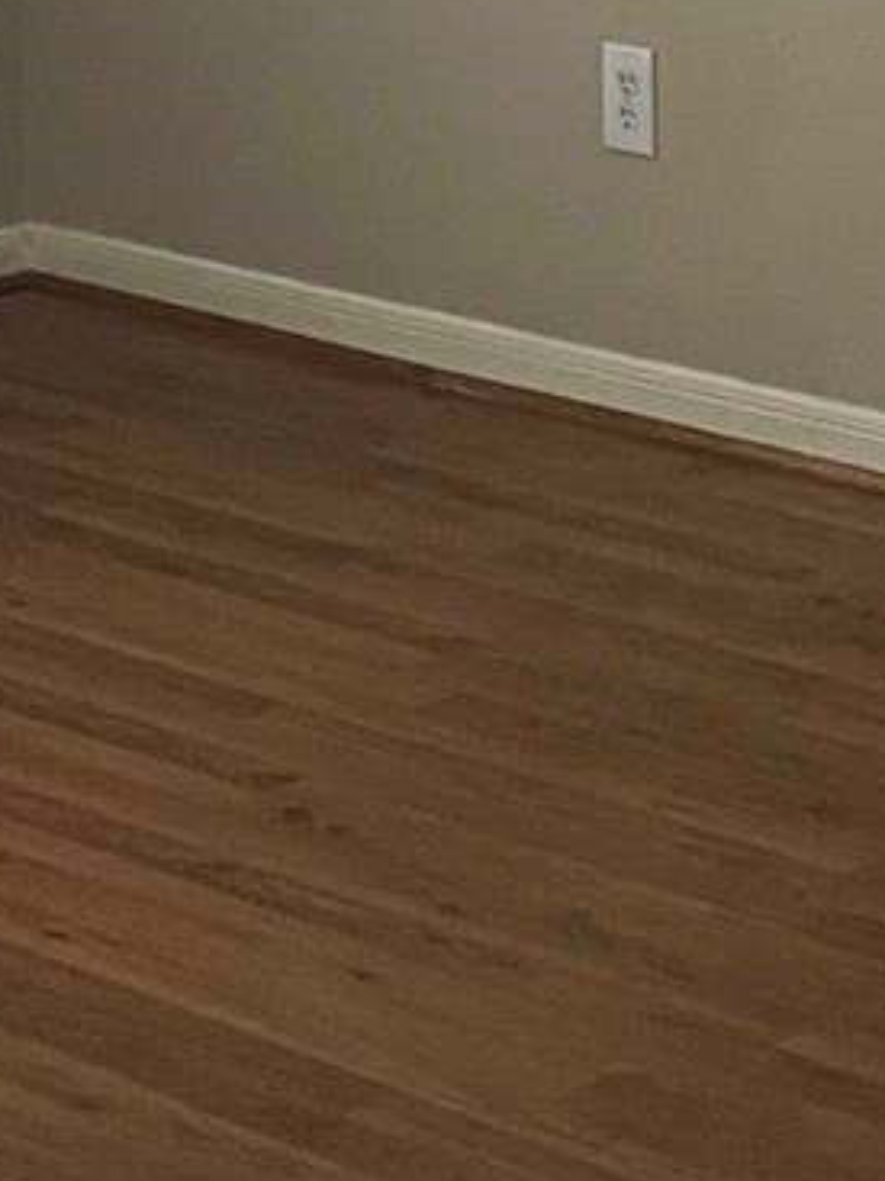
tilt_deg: +1.6
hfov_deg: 10.2
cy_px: -1075
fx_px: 4946
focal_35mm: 145
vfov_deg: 12.3
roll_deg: +0.6
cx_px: 467
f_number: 1.6
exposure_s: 1/60
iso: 320
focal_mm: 4.2
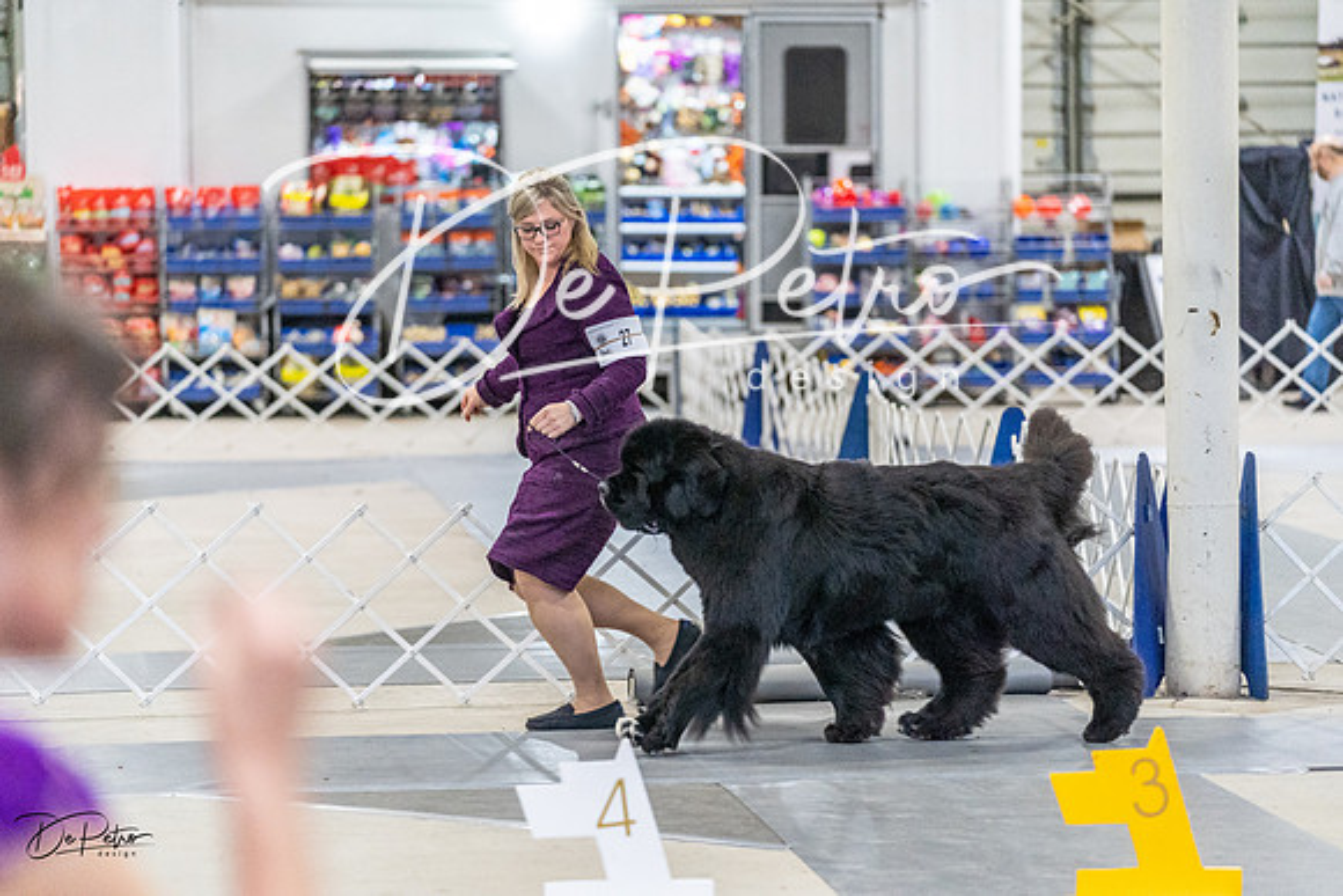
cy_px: 448
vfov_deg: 9.8
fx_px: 5224
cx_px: 672
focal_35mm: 140
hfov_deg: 14.7
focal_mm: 140
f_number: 2.8
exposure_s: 1/400
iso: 6400
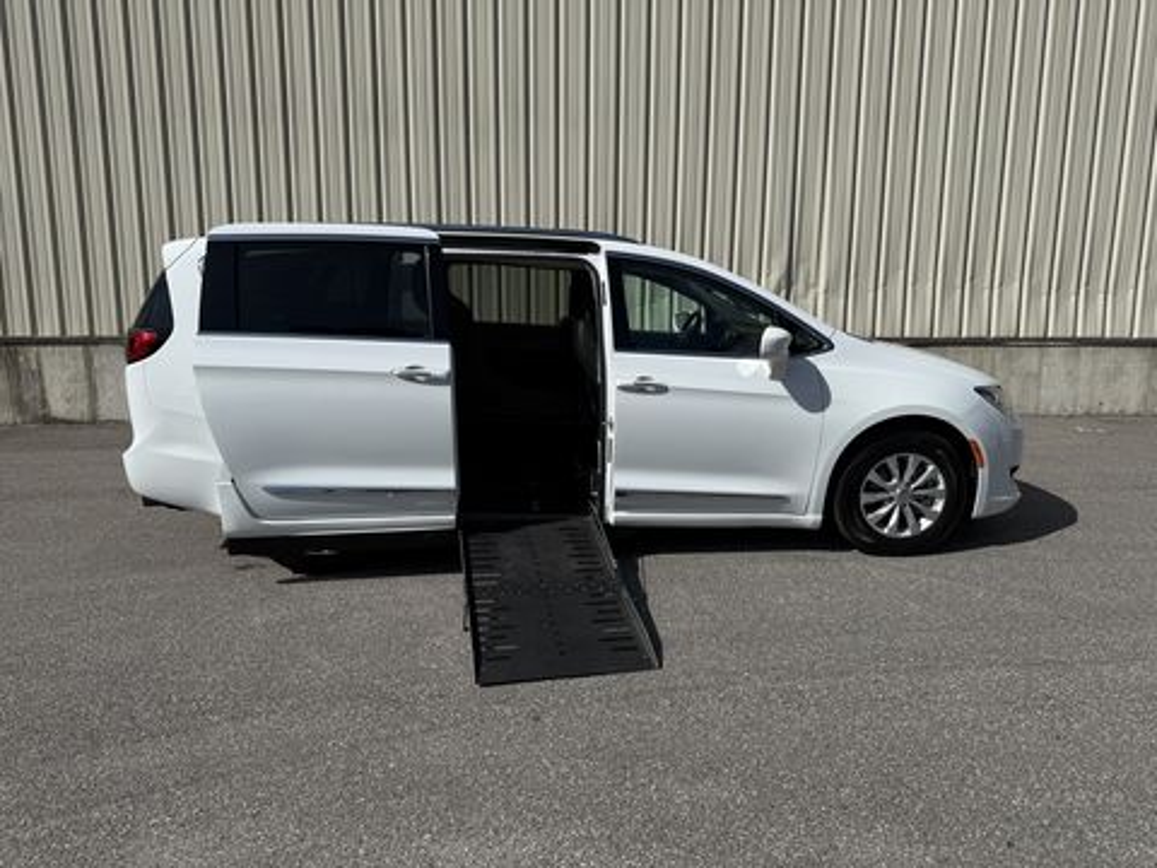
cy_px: 434
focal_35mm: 24
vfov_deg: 56.8
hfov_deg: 71.6
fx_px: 802
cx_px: 578
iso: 80
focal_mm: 6.76
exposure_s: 1/9091
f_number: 1.78
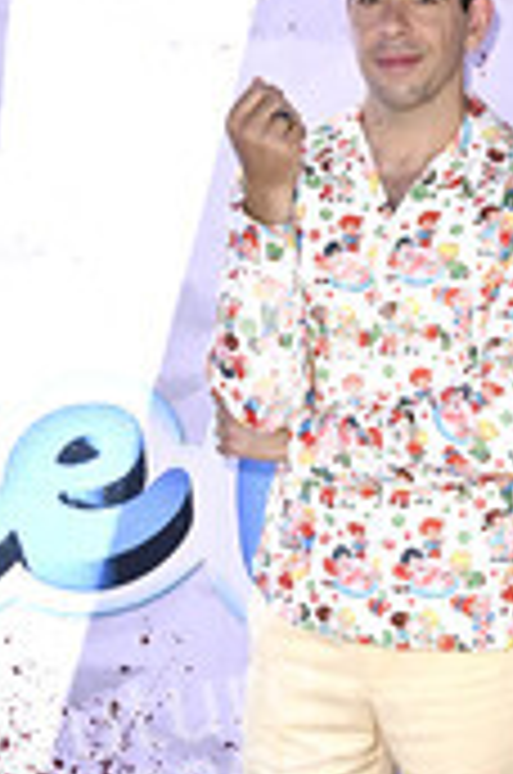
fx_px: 1846
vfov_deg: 23.5
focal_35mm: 86
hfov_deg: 15.3
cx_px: 594
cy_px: 544
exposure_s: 1/320
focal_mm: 37
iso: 800
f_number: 5.6
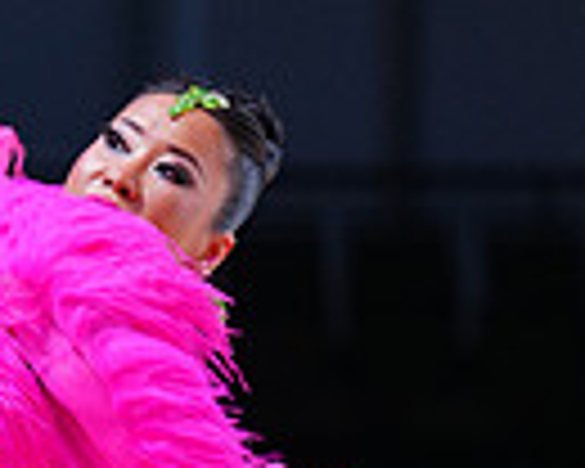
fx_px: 12362
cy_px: 864
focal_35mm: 714
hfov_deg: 2.7
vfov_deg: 2.2
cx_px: 155
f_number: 3.5
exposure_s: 1/200
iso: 1600
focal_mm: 171
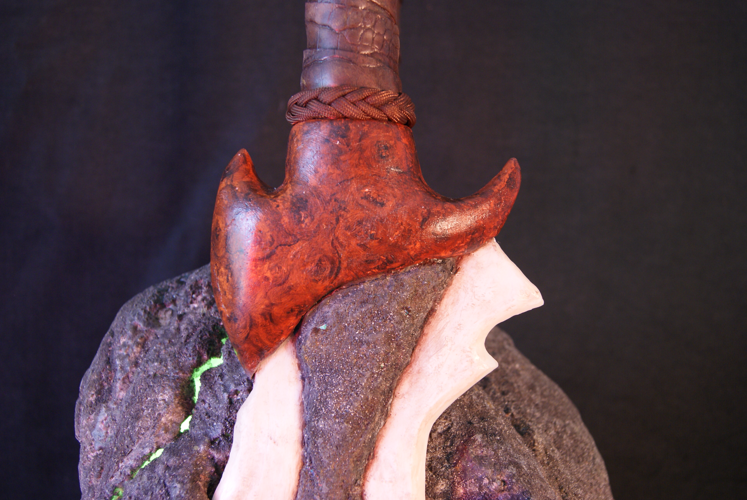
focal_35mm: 39
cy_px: 250
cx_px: 374
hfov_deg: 49.5
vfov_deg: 34.3
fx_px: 810
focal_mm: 26
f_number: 4
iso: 400
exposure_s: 1/25
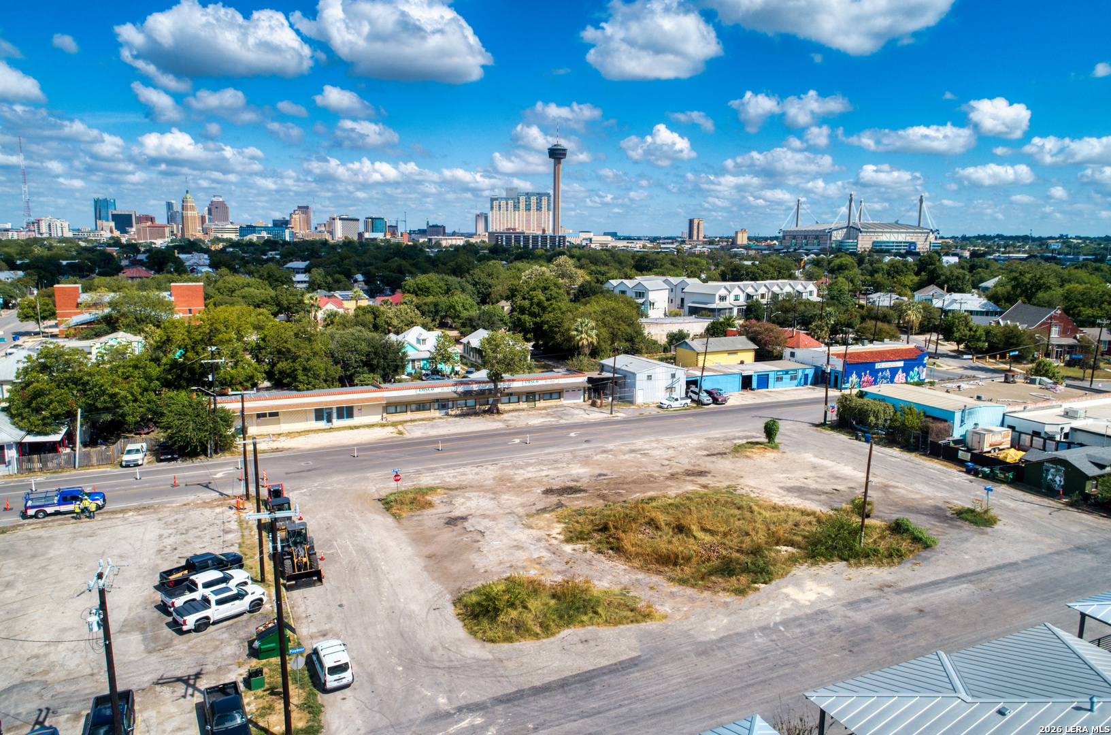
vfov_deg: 52.9
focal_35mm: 24
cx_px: 556
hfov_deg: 73.9
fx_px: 739
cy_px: 368
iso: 100
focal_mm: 8.8
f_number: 5
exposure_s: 1/240
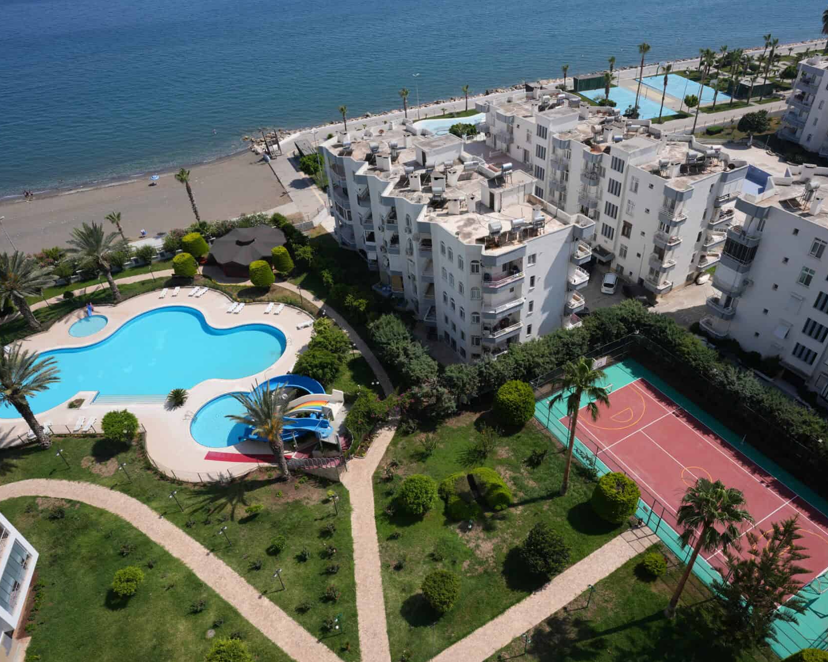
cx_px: 445
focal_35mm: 23
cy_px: 336
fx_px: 564
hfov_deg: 72.5
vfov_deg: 60.9
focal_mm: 20
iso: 100
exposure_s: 1/320
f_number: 8
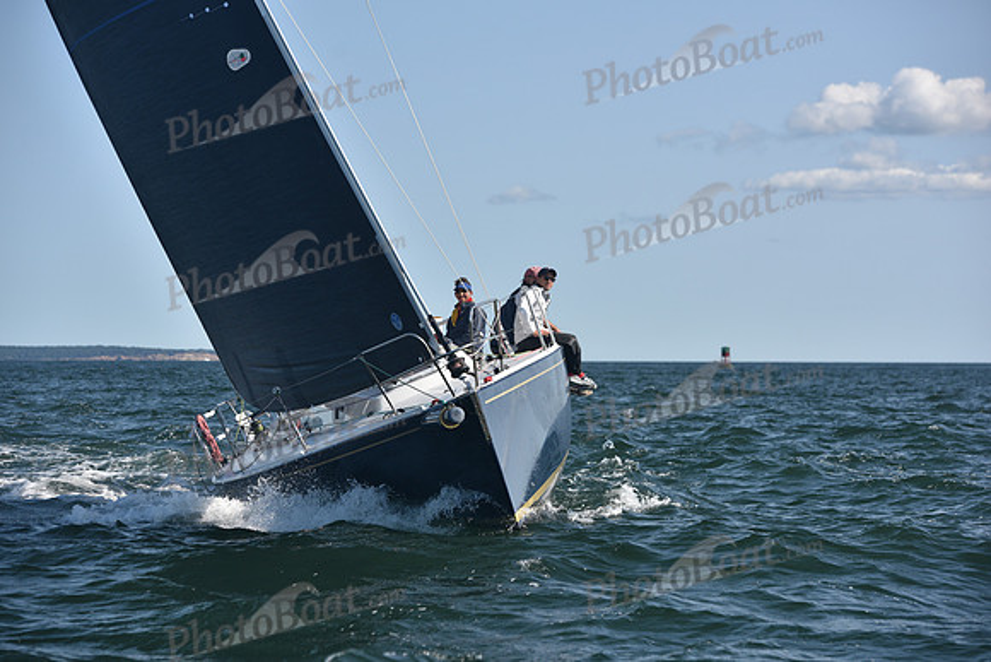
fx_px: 3194
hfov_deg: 17.6
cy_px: 331
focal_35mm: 116
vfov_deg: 11.8
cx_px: 496
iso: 250
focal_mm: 116
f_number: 5
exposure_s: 1/1000
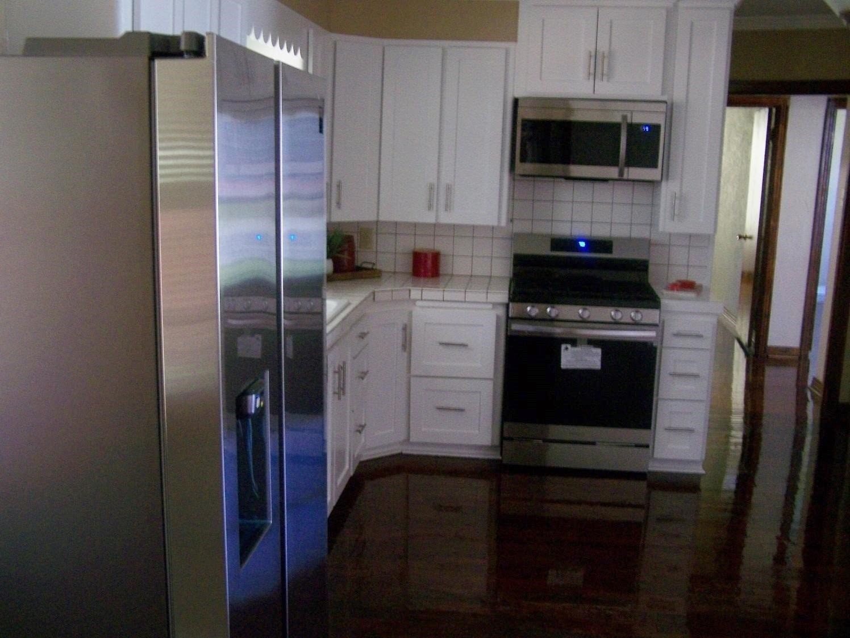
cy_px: 319
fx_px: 933
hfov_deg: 49.0
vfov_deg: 37.7
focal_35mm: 38
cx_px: 425
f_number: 2.8
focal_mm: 6.3
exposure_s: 1/8
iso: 160
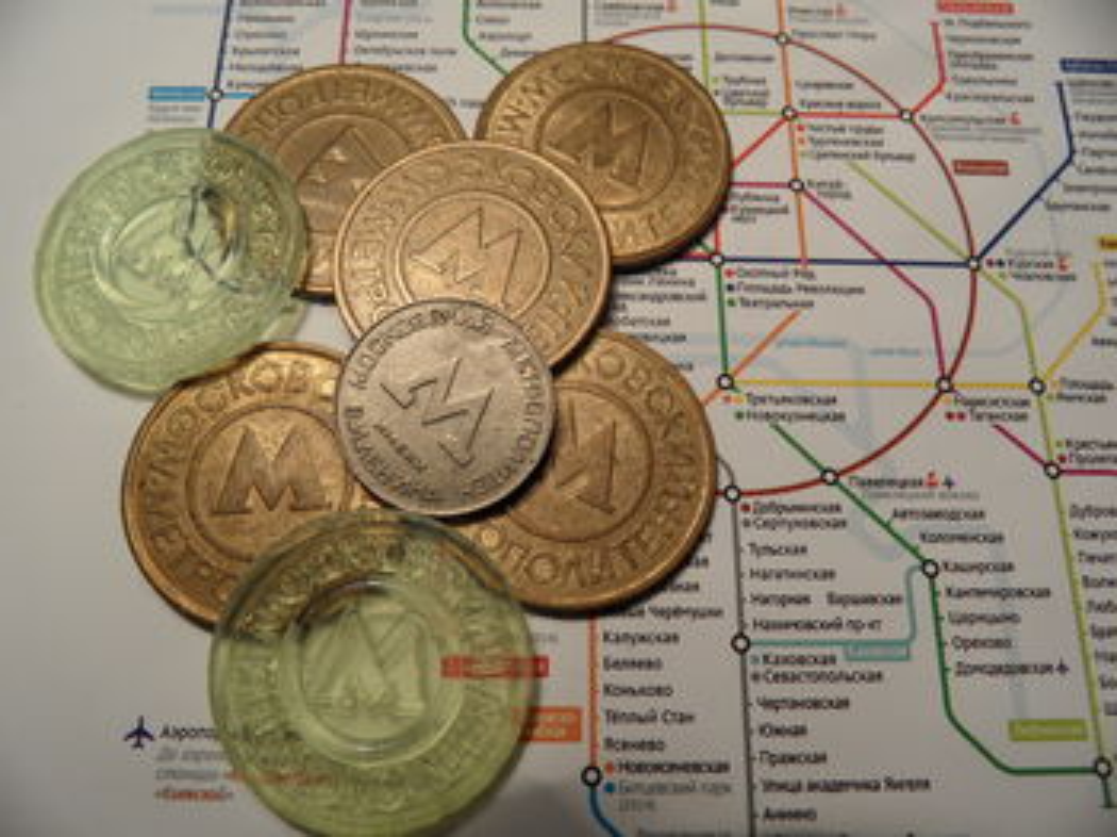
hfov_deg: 71.6
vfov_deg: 56.8
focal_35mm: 24
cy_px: 418
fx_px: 774
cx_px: 558
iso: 80
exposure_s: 1/180
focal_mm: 3.9
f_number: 3.2
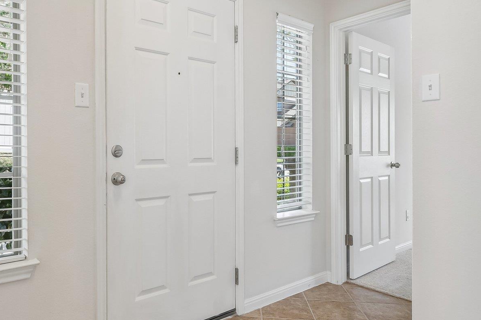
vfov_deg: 49.3
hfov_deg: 68.7
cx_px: 191
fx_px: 347
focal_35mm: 26
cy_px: 134
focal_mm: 10
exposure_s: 1/15
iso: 400
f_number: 8
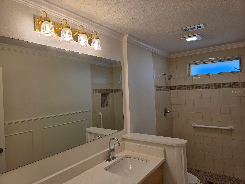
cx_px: 122
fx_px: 163
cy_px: 92
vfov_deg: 58.9
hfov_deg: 73.9
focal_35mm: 23
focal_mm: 6.3
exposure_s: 1/120
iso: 20
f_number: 1.7
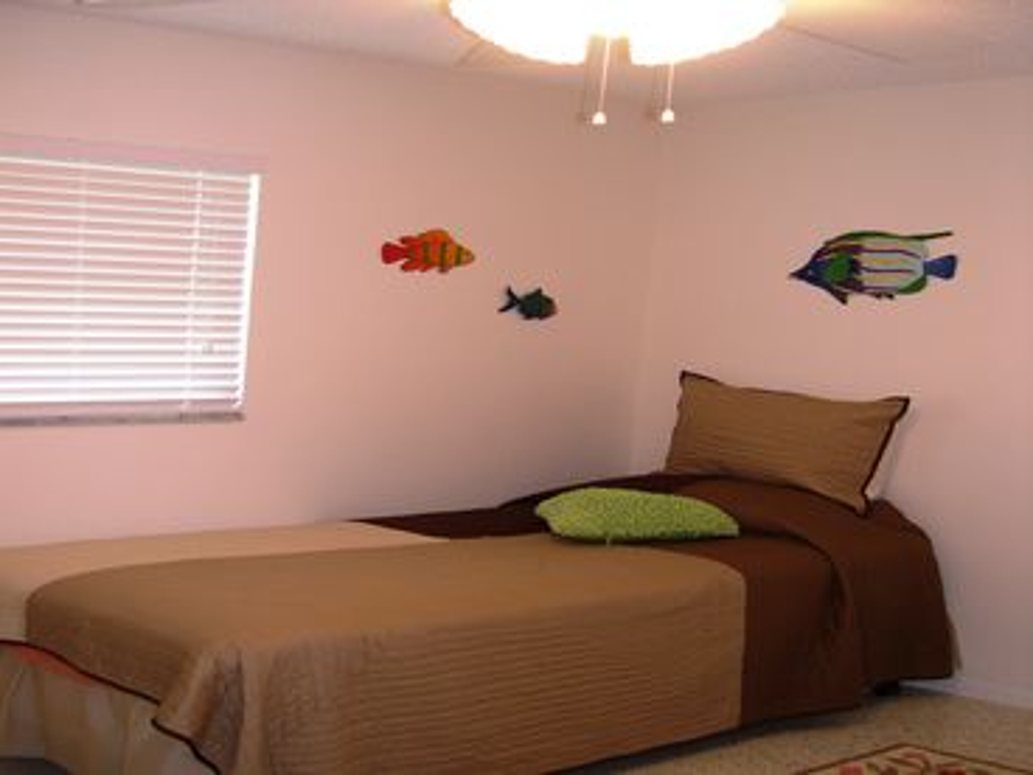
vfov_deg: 37.7
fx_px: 1134
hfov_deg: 49.0
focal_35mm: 38
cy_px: 388
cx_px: 516
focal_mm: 8
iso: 100
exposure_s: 1/30
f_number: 2.8
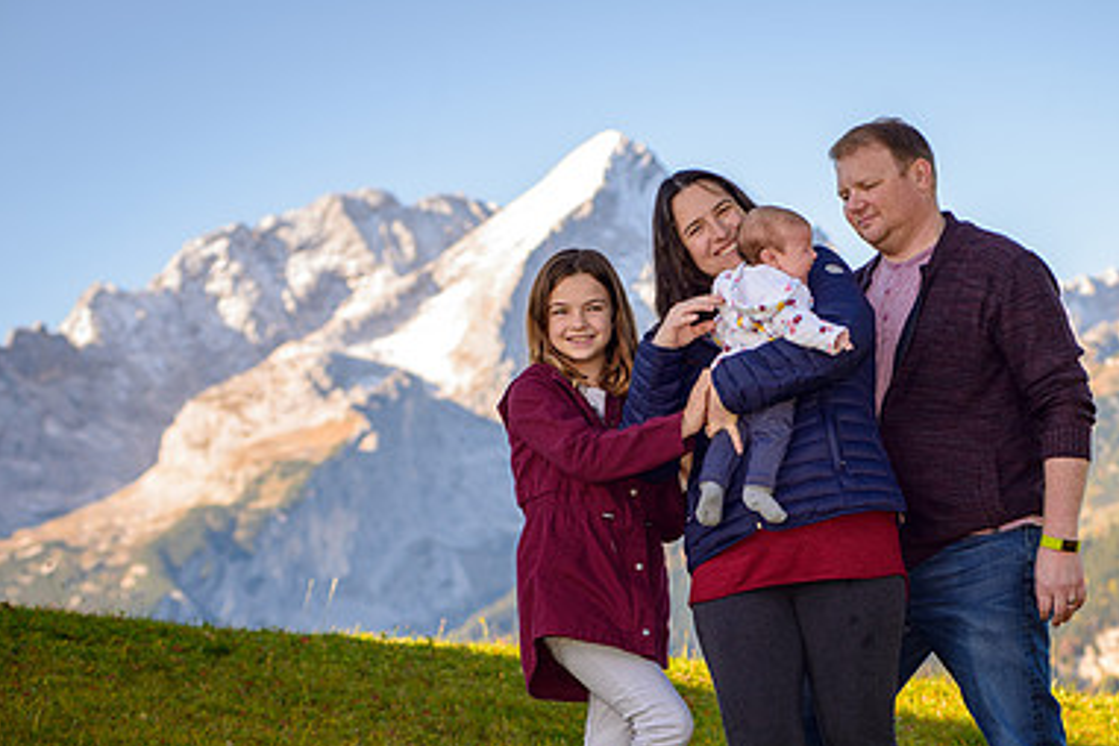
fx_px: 4351
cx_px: 799
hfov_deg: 14.6
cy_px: 560
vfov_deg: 9.8
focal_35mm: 140
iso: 200
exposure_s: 1/250
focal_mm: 92
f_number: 5.6
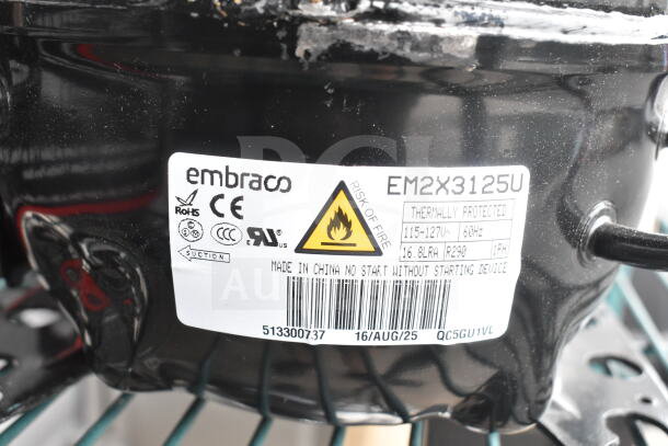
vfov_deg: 33.0
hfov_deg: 47.9
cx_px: 334
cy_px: 223
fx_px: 752
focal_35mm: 40
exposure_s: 1/160
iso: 1600
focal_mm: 27
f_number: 6.3
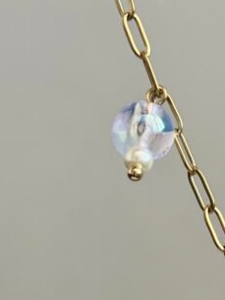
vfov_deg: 12.2
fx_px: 1394
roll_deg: -0.3
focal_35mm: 161
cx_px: 306
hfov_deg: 9.1
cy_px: 281
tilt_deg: -7.7
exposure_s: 1/96
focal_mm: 6.76
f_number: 1.78
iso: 100
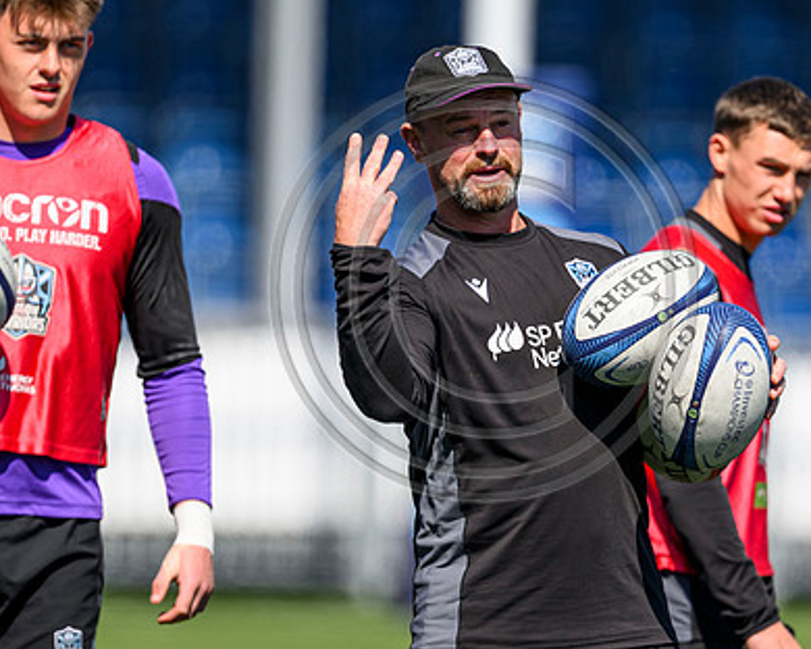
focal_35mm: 804
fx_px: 19298
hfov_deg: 2.4
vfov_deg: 1.9
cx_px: 632
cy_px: 473
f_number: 3.2
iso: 64
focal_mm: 400
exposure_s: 1/1000
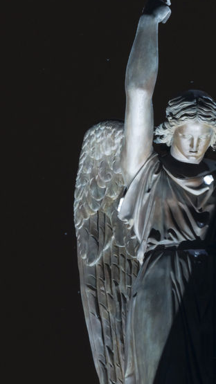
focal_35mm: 966
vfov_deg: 2.2
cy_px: 147
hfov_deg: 1.3
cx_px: 196
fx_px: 9840
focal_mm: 380
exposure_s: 2.9
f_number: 13
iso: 200
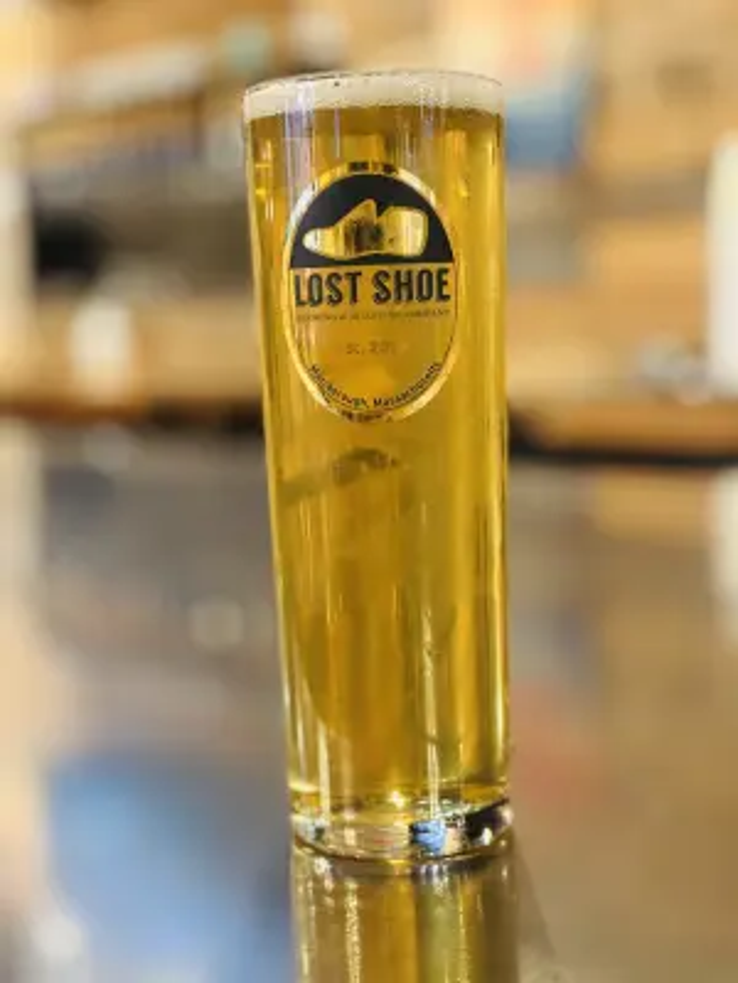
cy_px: 492
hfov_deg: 28.0
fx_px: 1478
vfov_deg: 36.8
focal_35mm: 52
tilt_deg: -6.8
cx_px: 369
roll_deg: +0.8
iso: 320
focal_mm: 5.96
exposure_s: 1/24
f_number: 1.6
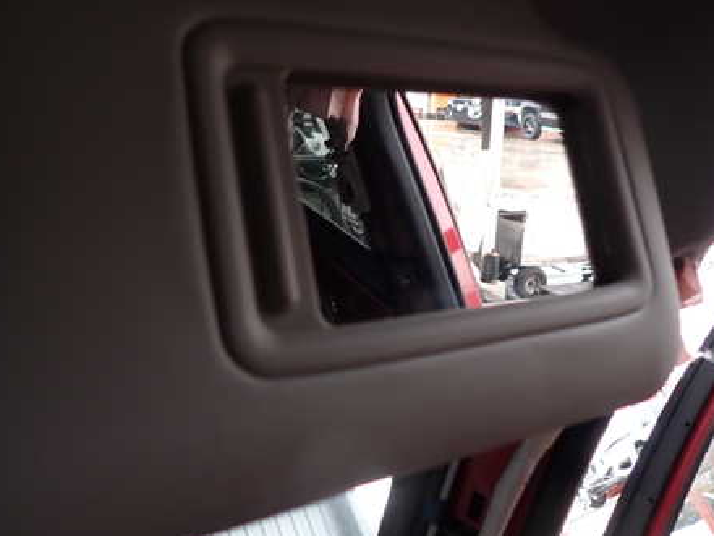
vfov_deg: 41.7
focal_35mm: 34
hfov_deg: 53.9
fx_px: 701
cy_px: 220
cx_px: 390
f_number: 2
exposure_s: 1/80
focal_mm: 4.5
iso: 100
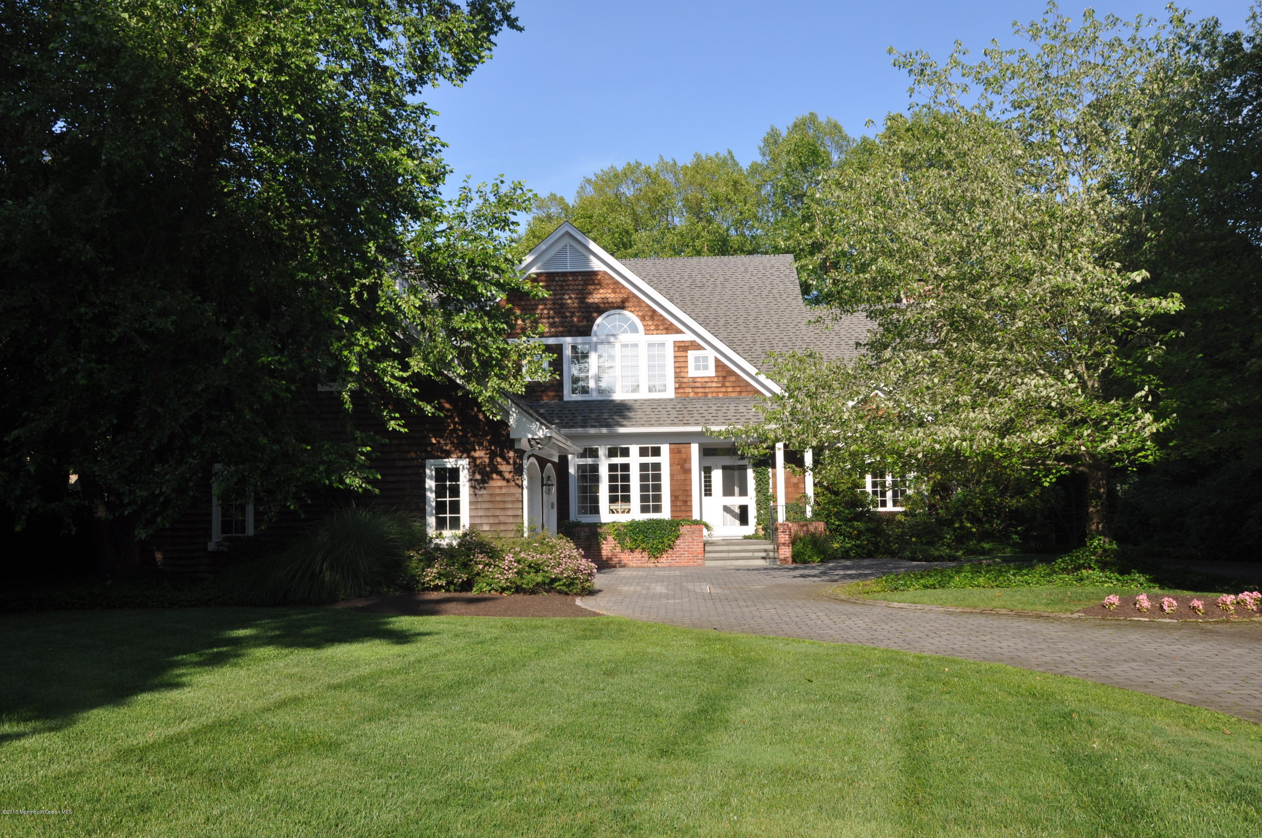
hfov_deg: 53.2
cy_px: 419
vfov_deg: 36.8
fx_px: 1260
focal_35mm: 36
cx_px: 631
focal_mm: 24
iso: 200
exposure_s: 1/200
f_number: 10
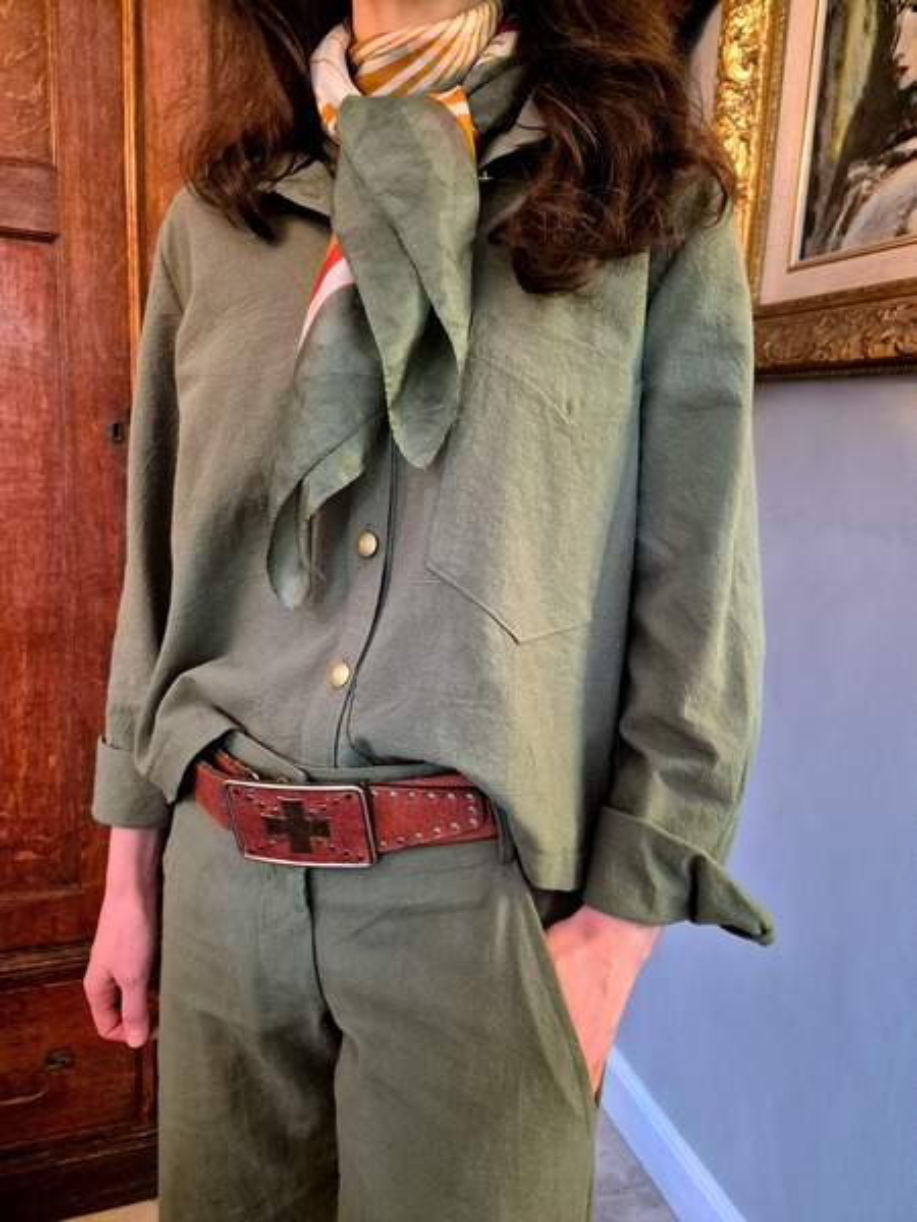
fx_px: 812
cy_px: 611
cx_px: 458
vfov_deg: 73.9
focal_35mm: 23
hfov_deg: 58.9
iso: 2500
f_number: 1.8
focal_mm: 5.4
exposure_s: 1/100
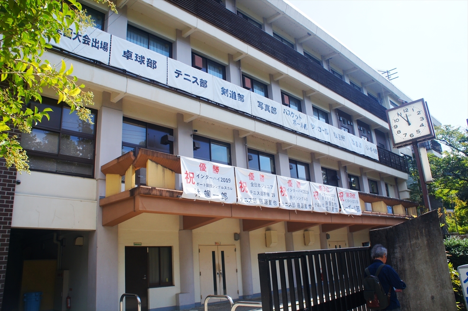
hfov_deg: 67.5
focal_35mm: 27
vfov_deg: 47.8
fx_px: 350
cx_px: 234
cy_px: 156
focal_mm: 18
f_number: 6.3
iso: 200
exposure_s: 1/400
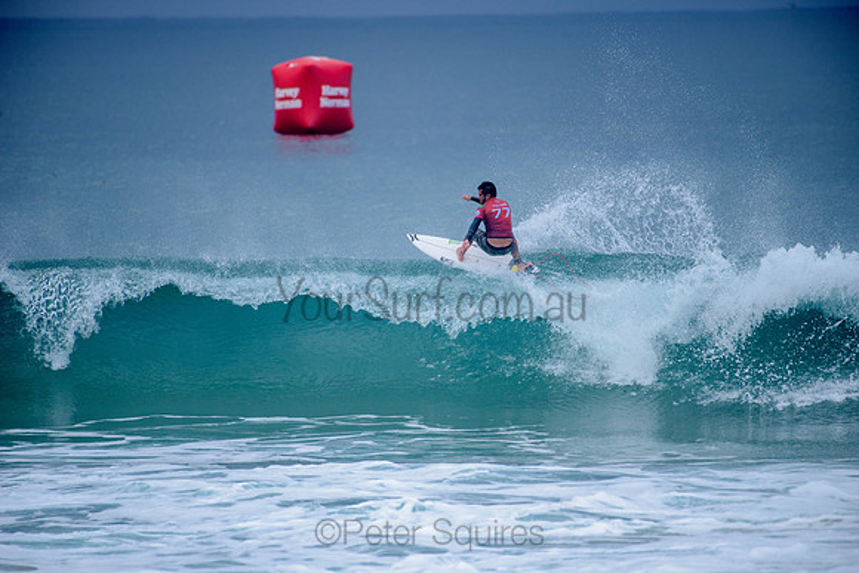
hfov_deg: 4.1
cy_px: 286
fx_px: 11933
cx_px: 430
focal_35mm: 500
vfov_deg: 2.8
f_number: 5.6
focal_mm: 500
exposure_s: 1/2000
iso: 250
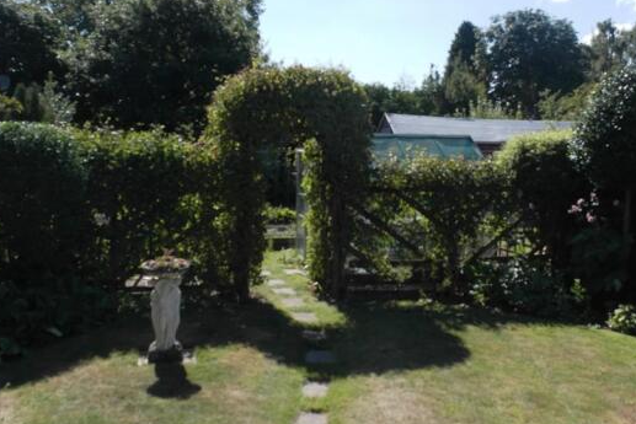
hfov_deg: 50.6
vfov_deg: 35.0
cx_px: 345
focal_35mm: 38
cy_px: 174
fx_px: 671
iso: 100
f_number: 7.1
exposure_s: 1/320
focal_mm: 20
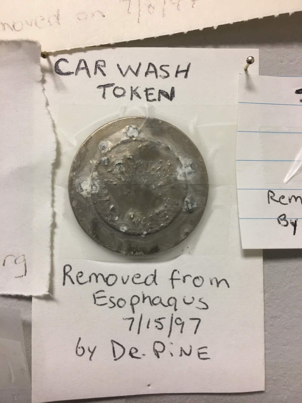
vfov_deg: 61.7
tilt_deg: +2.4
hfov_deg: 48.2
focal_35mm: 29
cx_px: 151
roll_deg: -1.3
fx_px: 337
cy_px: 202
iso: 40
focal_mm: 4.15
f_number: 2.2
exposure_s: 1/15
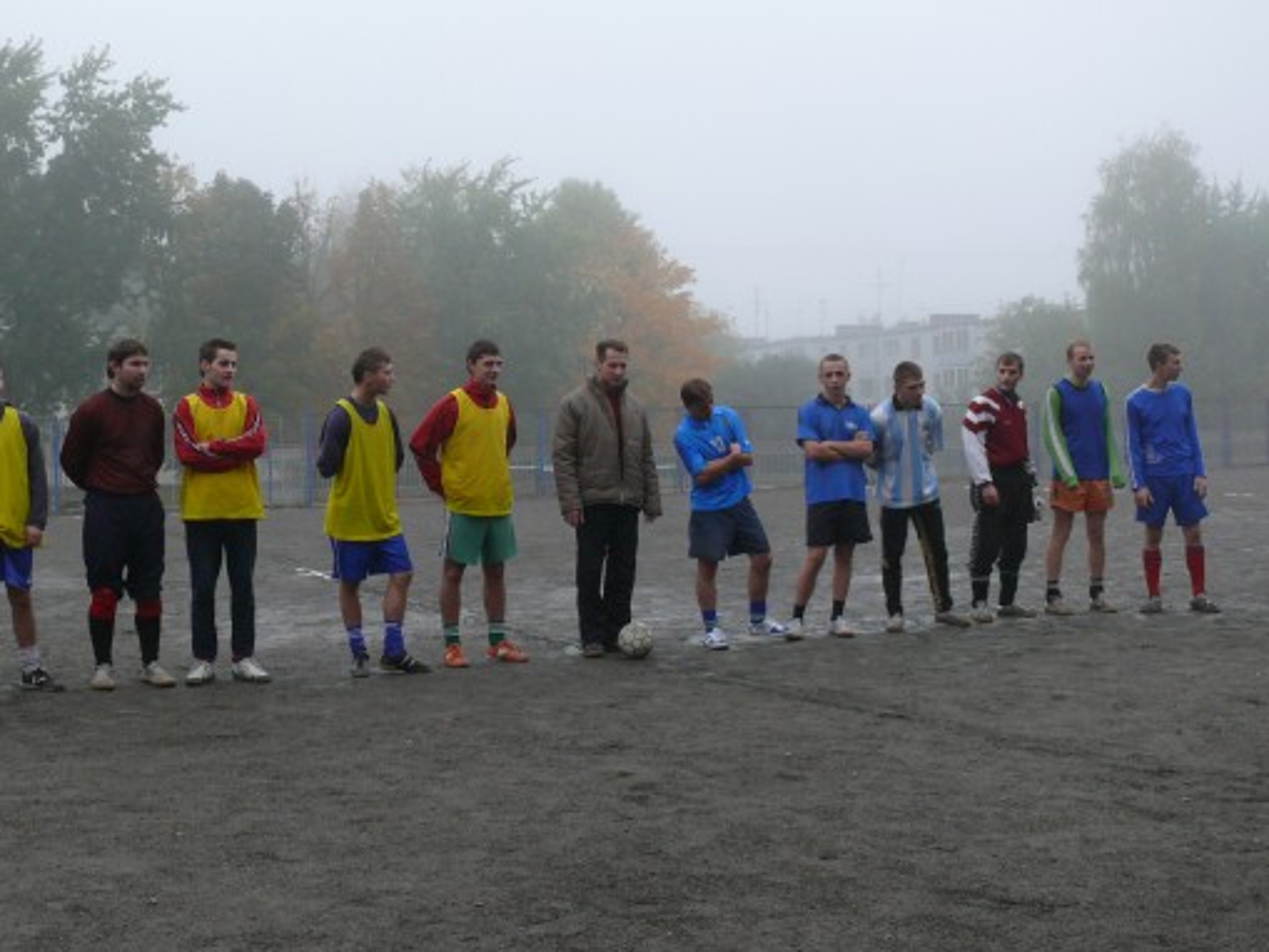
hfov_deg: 42.8
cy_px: 436
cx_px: 519
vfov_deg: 32.9
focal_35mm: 44
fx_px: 1613
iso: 200
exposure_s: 1/250
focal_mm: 7.4
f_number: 2.8
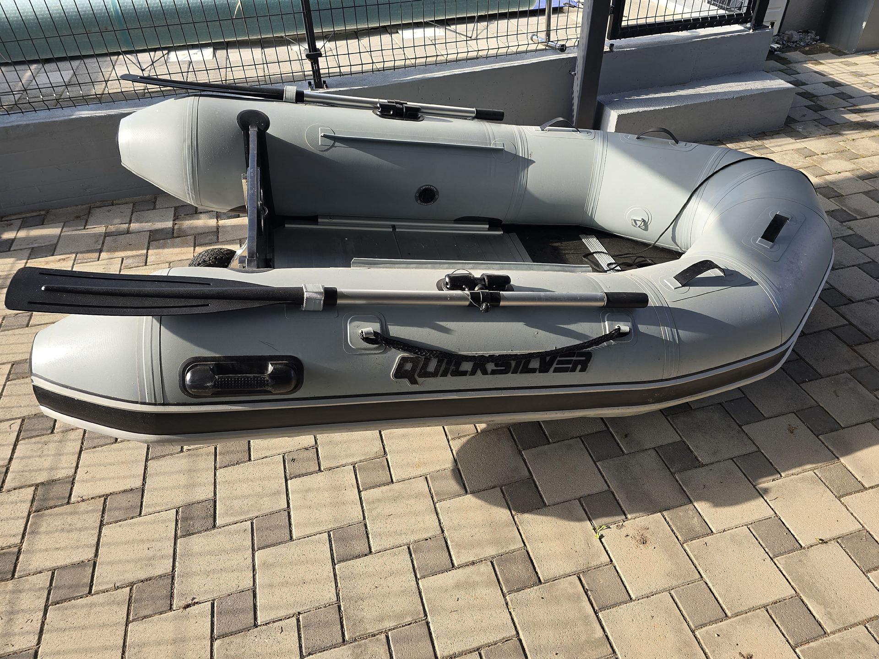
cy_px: 330
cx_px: 440
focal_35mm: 23
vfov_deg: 58.9
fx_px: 584
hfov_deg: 73.9
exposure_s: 1/261
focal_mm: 6.3
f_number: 1.7
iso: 12
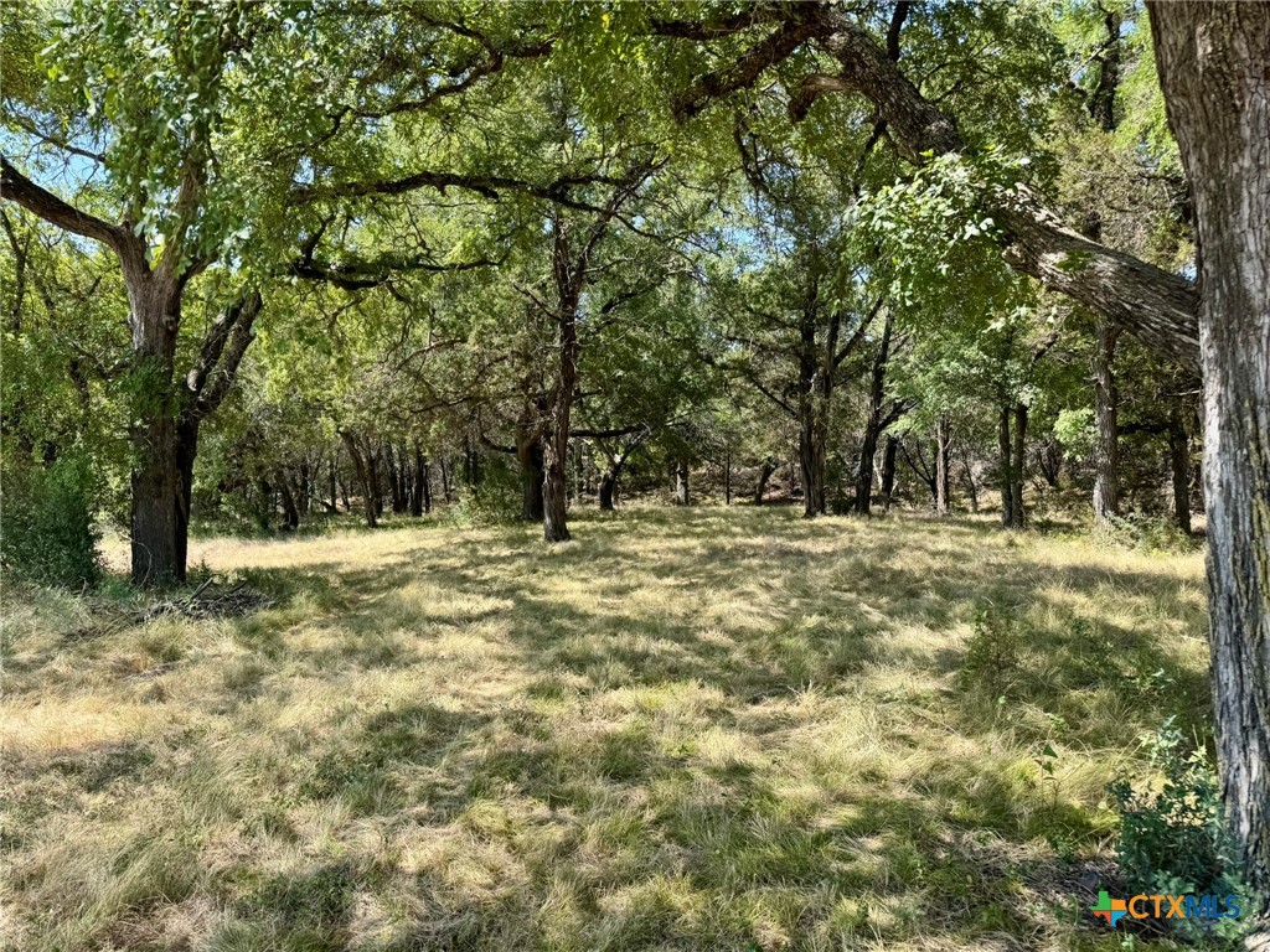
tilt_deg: -0.4
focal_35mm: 24
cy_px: 476
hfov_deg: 71.6
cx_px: 635
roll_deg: +1.3
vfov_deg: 56.8
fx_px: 881
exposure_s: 1/1042
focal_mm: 6.76
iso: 80
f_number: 1.78
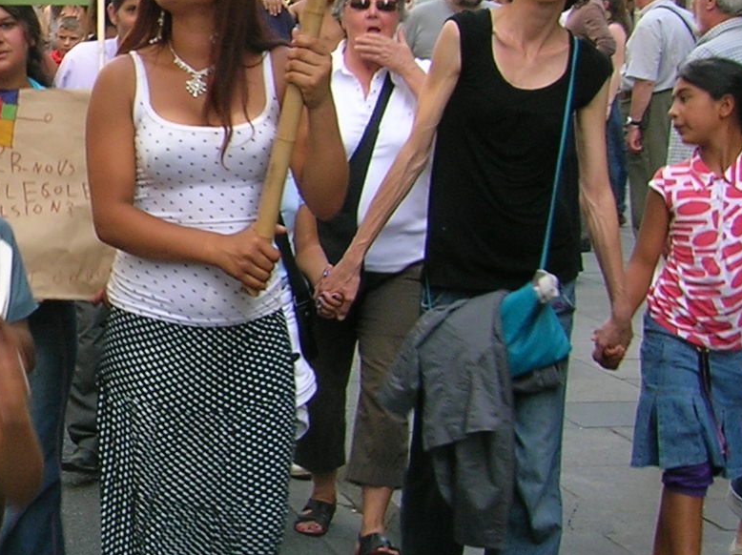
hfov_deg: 18.3
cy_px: 170
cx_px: -234
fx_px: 2142
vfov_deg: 14.7
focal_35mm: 100
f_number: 4.9
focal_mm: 5.7
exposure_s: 1/43.4
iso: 50
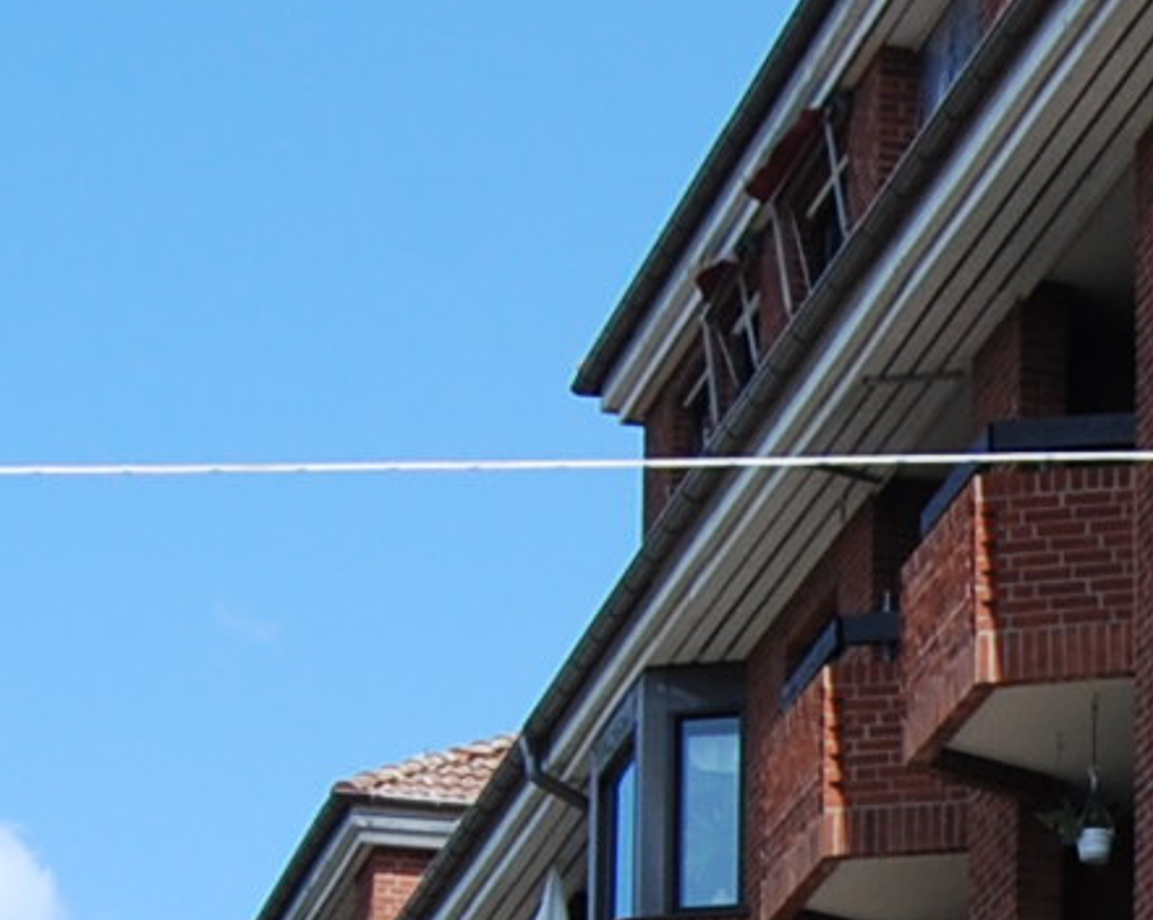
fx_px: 6955
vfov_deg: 7.5
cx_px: 1713
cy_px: 1273
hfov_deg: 9.2
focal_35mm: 204
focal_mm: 22
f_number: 8
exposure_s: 1/250
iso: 160
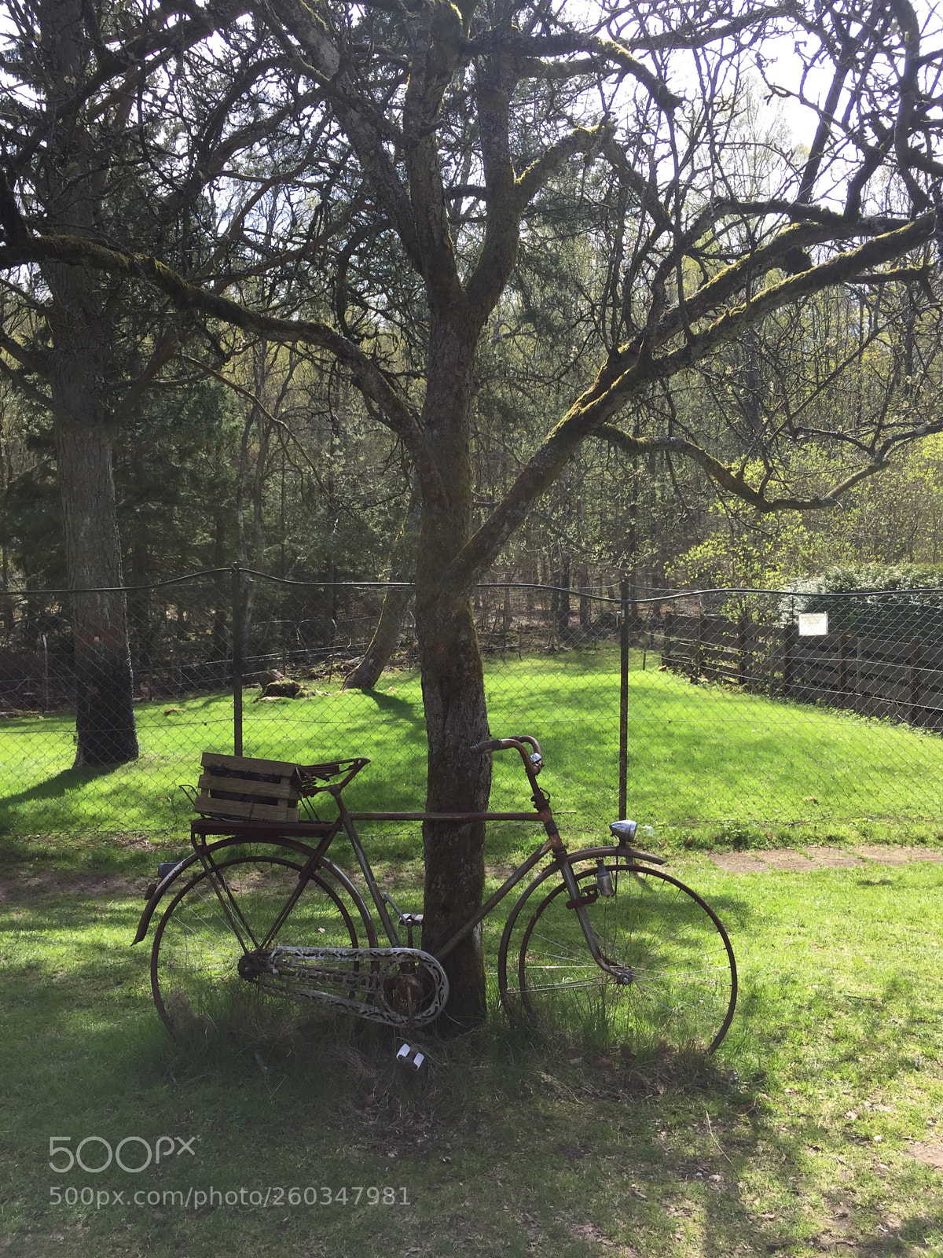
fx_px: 1053
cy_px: 629
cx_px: 472
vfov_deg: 61.7
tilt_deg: -4.2
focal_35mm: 29
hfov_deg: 48.2
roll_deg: +0.1
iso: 32
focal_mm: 4.15
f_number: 2.2
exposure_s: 1/444
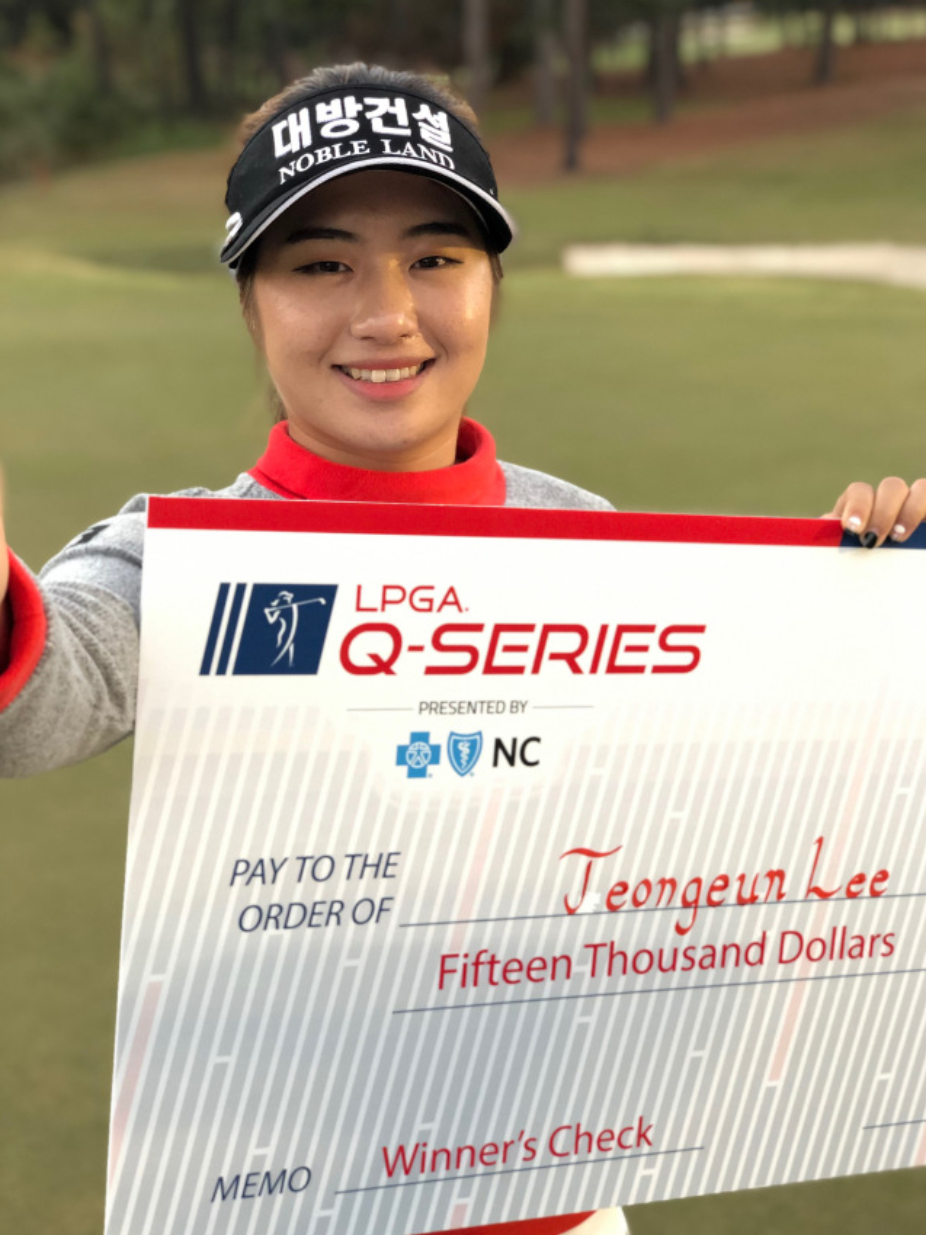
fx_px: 1891
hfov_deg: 27.5
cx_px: 468
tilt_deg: -14.7
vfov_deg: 36.2
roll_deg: -0.3
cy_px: 609
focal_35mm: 53
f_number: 2.4
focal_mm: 6
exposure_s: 1/24
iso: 125
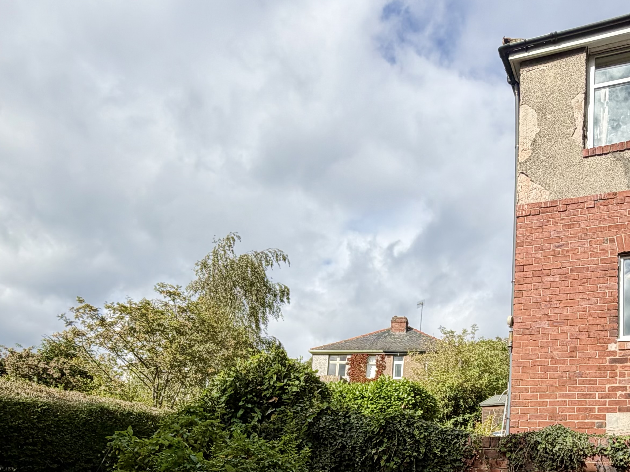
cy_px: 409
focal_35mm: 34
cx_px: 393
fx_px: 619
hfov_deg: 53.4
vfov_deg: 39.3
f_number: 2.2
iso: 20
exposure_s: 1/914
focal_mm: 2.22
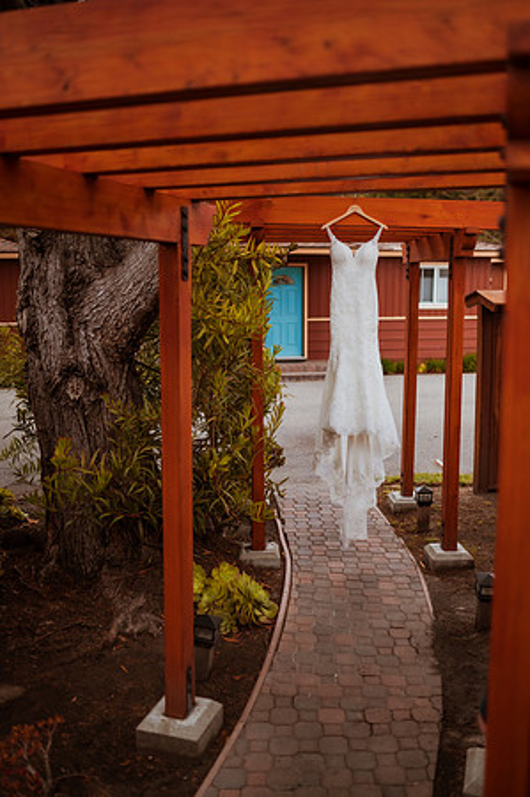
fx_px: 775
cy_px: 398
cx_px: 265
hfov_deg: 37.8
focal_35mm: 35
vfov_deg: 54.5
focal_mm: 35
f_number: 1.4
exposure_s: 1/8000
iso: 500
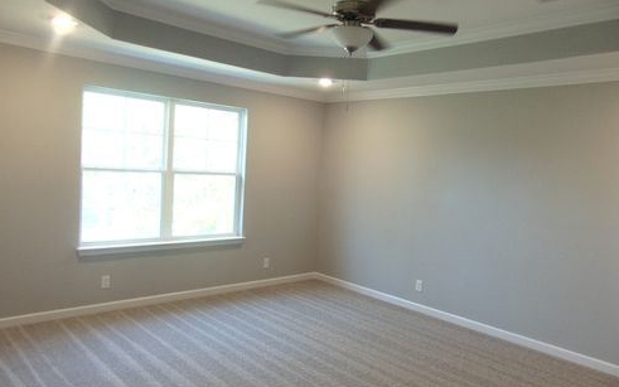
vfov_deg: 46.0
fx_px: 456
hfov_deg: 68.4
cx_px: 309
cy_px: 204
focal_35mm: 27
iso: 100
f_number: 3
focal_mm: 4.5
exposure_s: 1/30
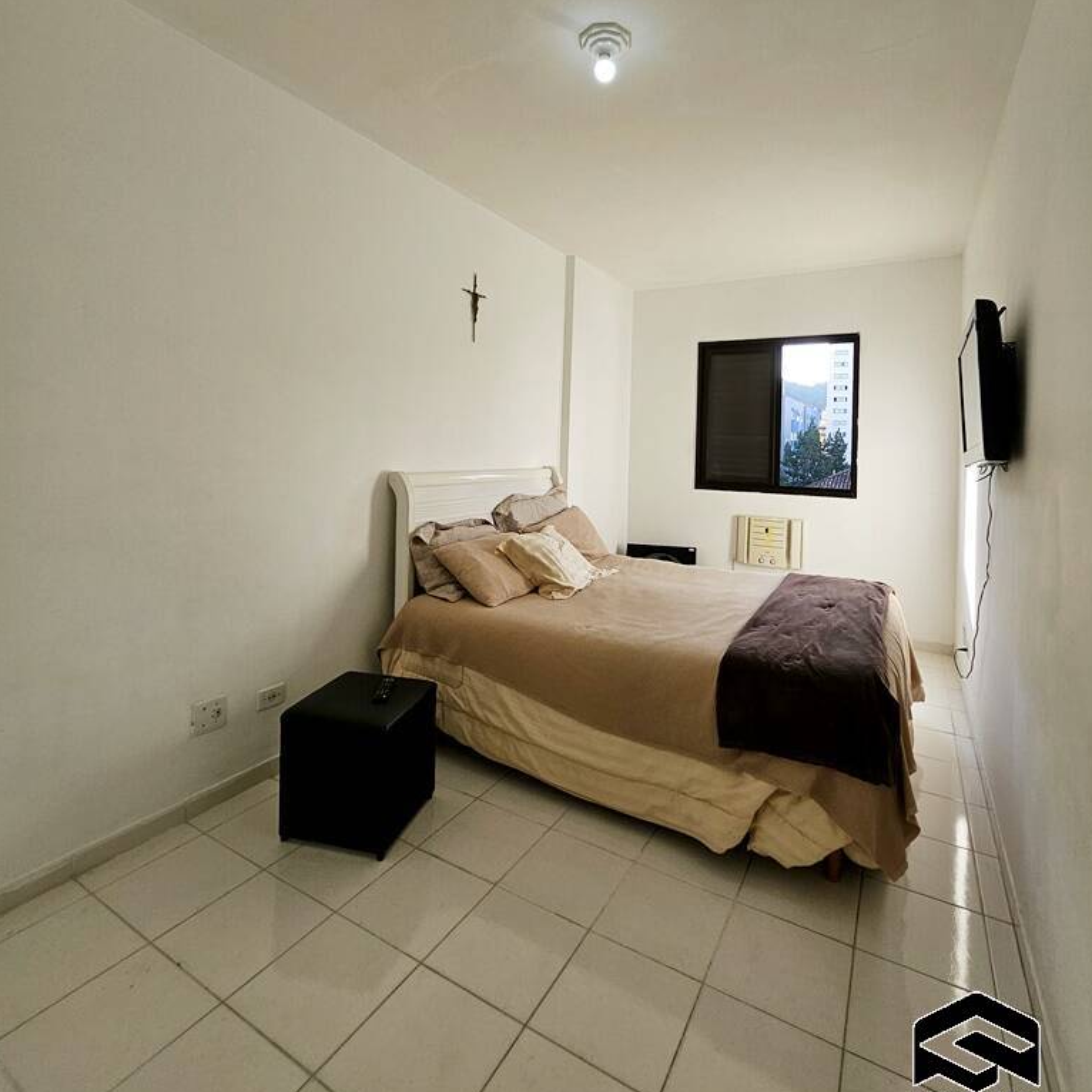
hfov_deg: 87.4
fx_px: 571
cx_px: 563
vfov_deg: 86.3
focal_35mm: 16
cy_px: 434
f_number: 2.2
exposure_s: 1/120
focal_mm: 1.7
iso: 32
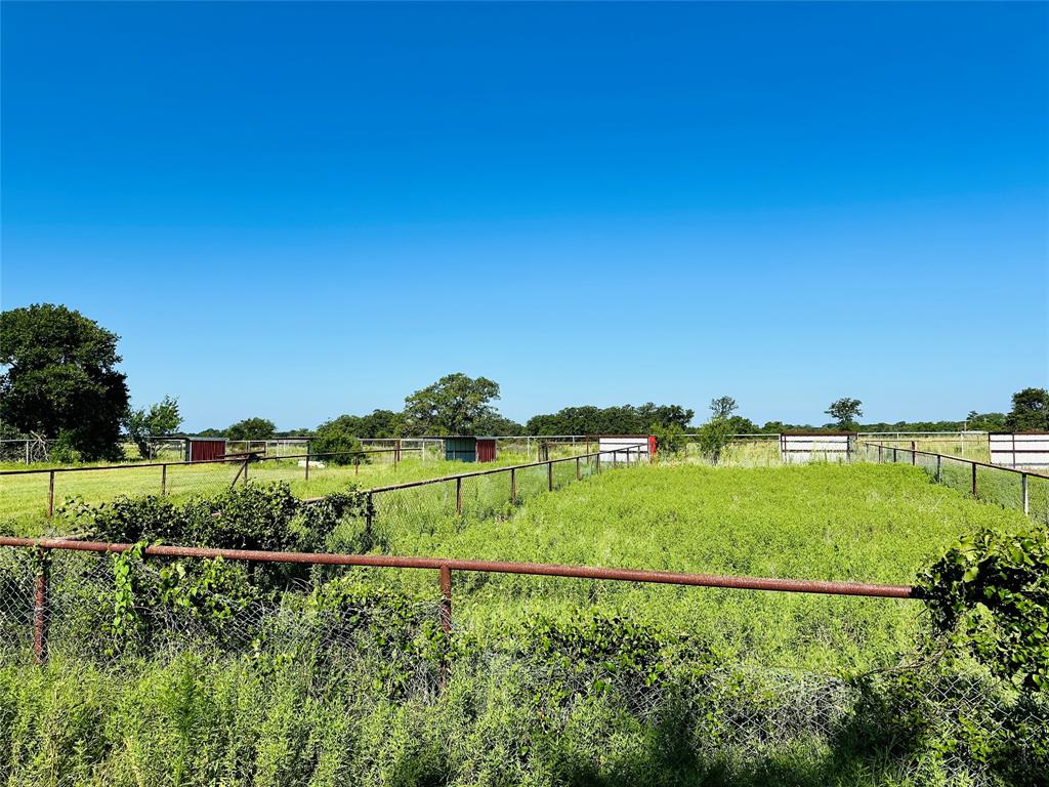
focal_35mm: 24
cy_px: 394
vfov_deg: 56.8
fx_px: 727
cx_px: 524
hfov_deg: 71.6
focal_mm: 6.86
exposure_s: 1/5525
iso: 80
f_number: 1.78
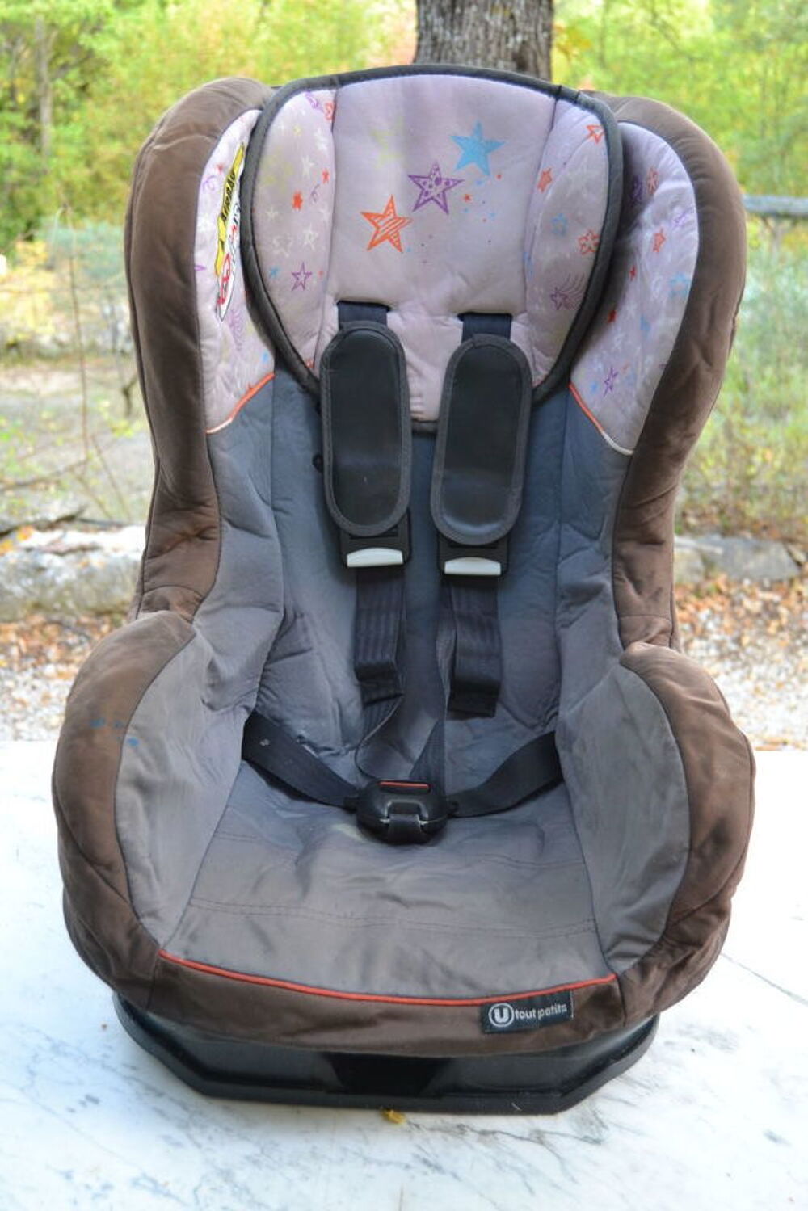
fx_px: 1312
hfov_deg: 34.2
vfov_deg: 49.5
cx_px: 404
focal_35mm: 39
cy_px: 606
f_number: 4
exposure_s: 1/60
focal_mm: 26
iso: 800
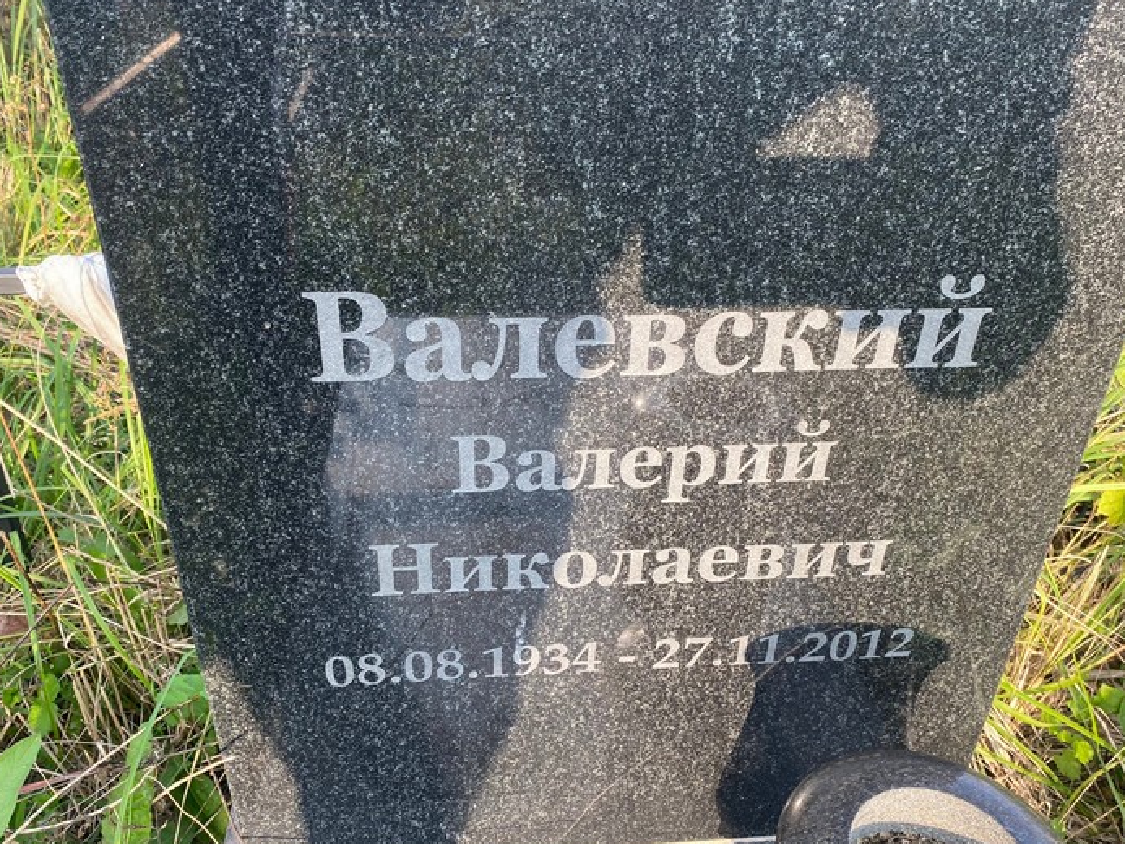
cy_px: 467
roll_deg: +0.8
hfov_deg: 59.9
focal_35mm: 30
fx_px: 975
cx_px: 547
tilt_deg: -34.6
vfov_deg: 46.7
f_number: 1.8
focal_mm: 4.25
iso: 32
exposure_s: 1/238
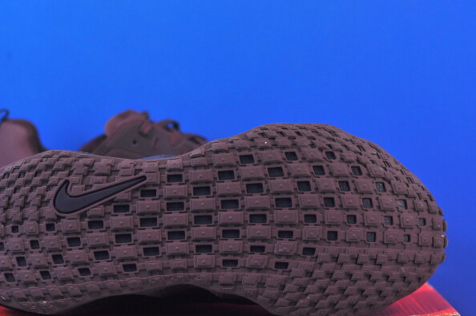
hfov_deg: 20.2
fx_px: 1333
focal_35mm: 101
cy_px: 151
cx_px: 186
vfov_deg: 13.5
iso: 250
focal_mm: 50
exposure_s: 1/320
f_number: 2.5
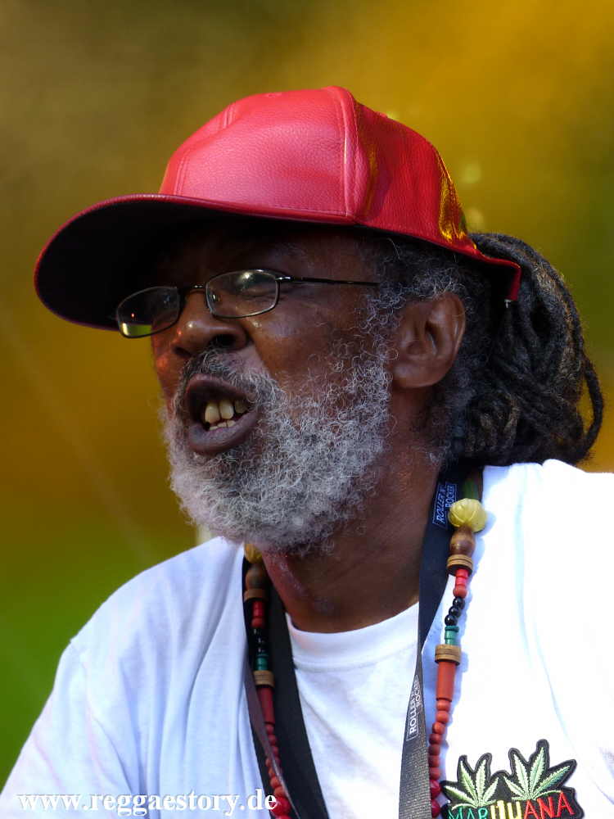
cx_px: 307
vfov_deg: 8.1
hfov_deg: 6.1
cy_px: 410
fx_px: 5794
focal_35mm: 245
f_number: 3.5
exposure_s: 1/100
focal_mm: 44
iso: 100
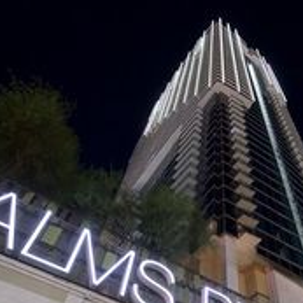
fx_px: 317
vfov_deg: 48.9
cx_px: 235
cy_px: 230
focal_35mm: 32
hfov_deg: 48.7
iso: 6400
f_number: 4
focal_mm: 13
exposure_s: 1/20
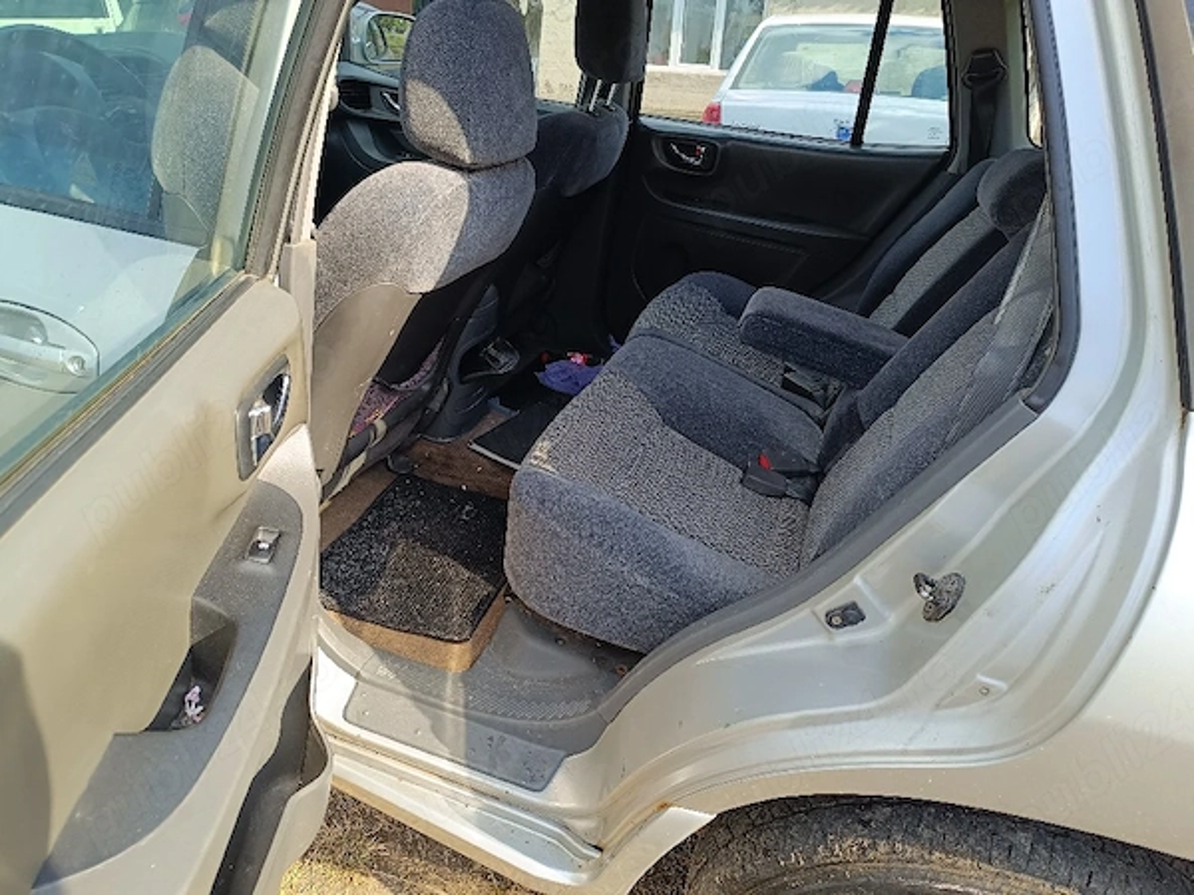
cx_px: 597
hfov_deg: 71.6
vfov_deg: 56.8
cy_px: 448
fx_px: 828
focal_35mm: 24
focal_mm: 5.59
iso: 53
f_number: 1.88
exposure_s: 1/192
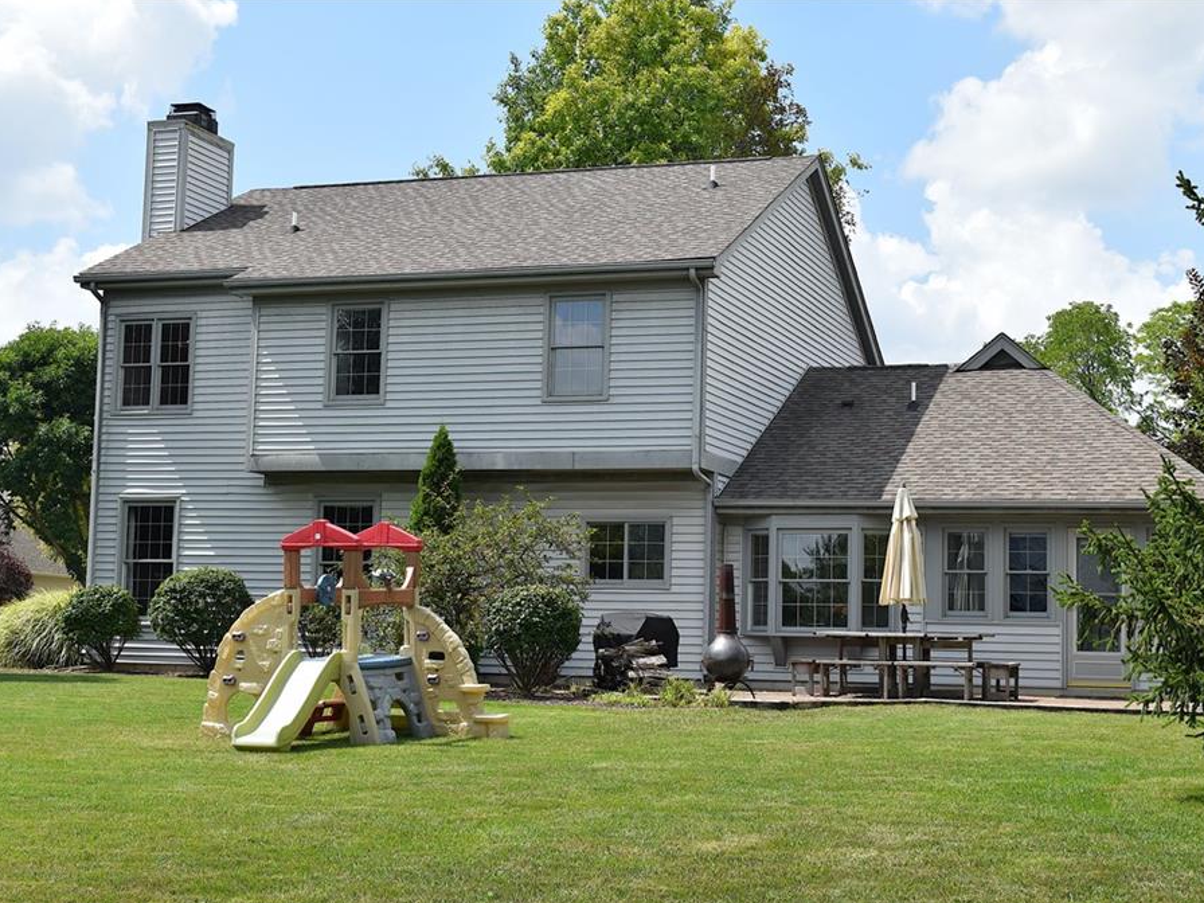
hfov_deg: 34.3
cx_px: 637
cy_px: 454
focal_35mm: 56
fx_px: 1948
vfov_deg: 26.1
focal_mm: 34
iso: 200
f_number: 10
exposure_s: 1/400
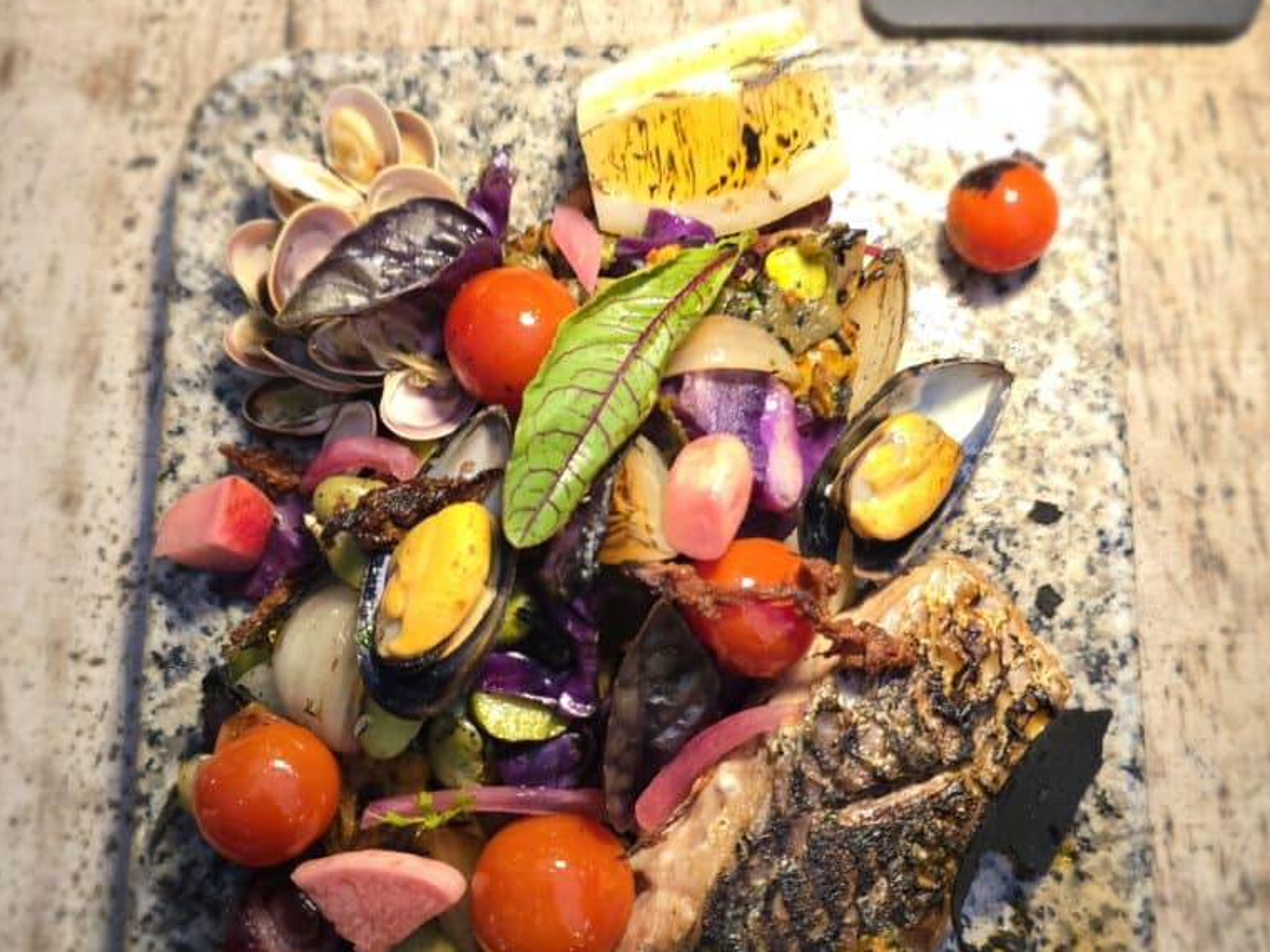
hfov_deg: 58.4
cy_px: 591
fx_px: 1137
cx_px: 637
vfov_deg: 45.1
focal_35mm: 31
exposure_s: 1/33.3
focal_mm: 6.3
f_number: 1.7
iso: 640
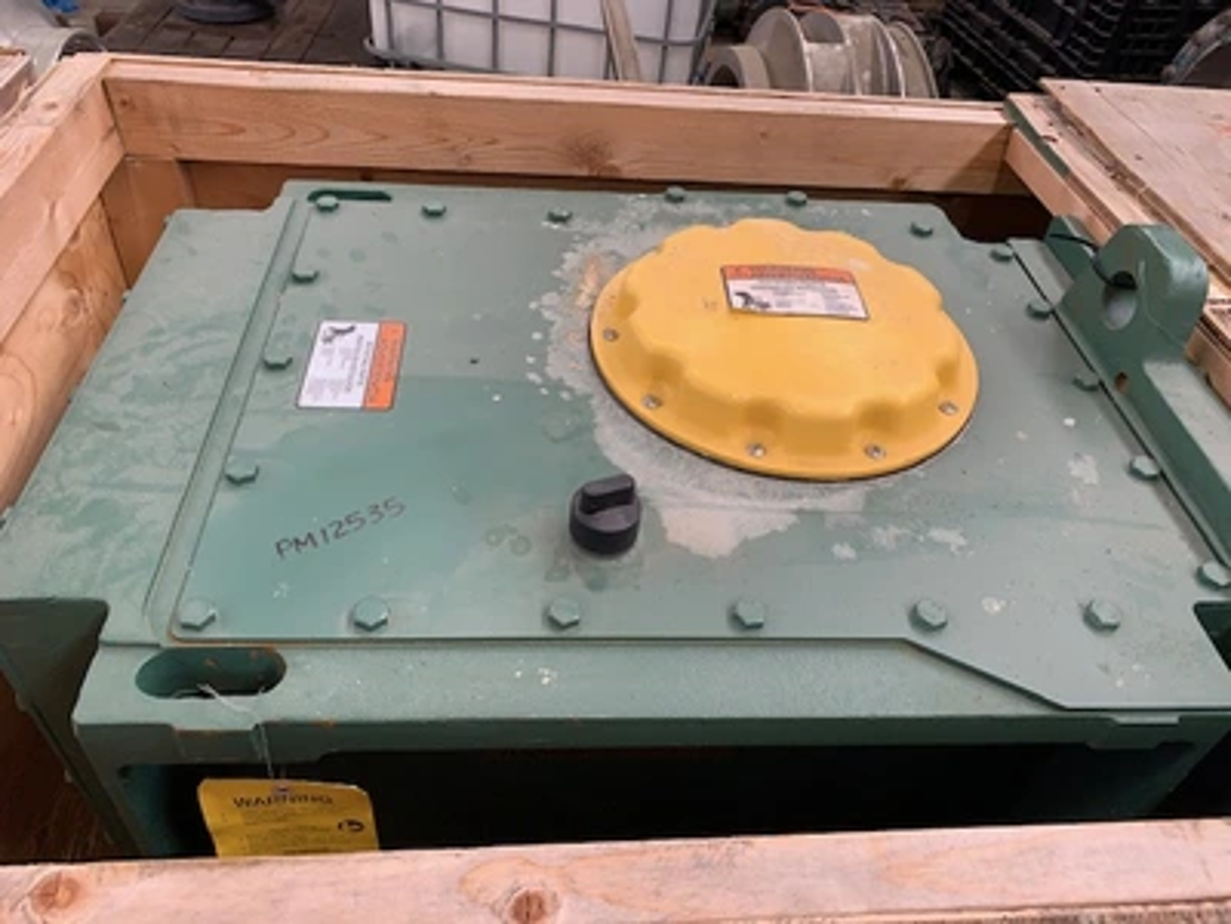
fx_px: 925
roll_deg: -7.3
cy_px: 462
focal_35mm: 26
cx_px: 616
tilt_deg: -42.5
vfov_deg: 53.1
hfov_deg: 67.3
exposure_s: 1/121
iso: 80
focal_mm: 4.25
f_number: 1.8
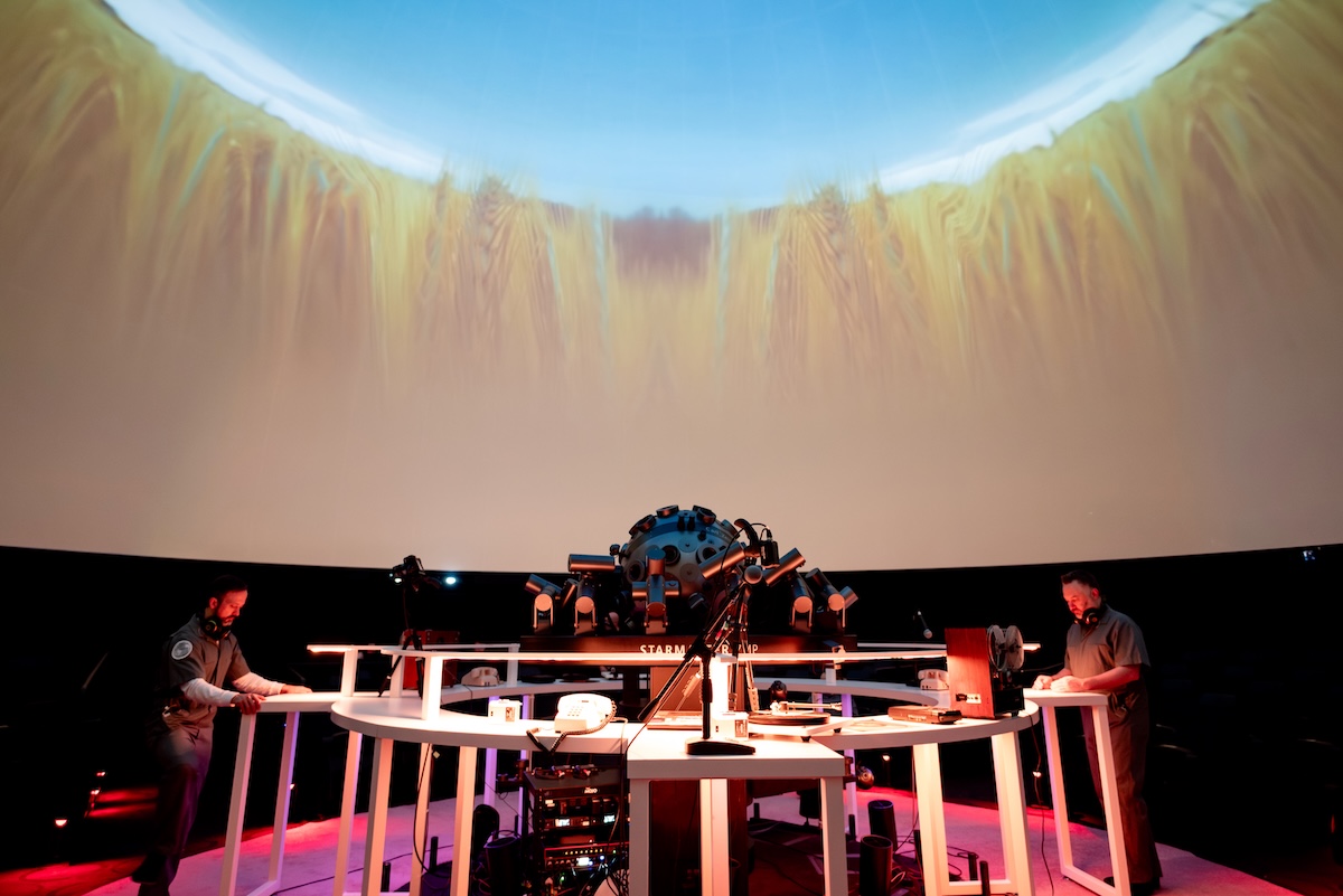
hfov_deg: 84.0
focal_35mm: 20
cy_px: 448
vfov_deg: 62.0
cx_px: 672
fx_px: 746
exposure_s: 1/25
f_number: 1.8
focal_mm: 20
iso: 2500
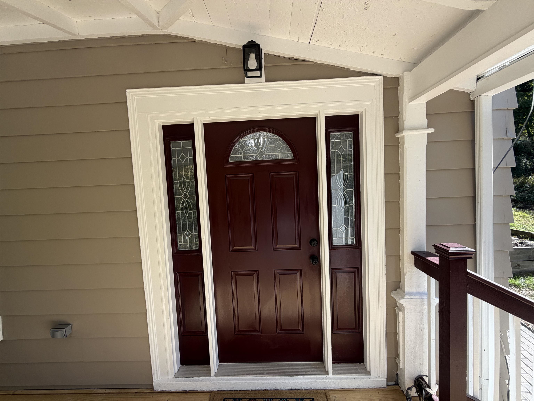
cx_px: 267
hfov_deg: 102.1
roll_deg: +3.6
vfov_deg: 85.7
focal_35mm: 14
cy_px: 200
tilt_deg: -4.6
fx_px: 216
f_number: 2.2
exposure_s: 1/416
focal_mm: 2.22
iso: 64
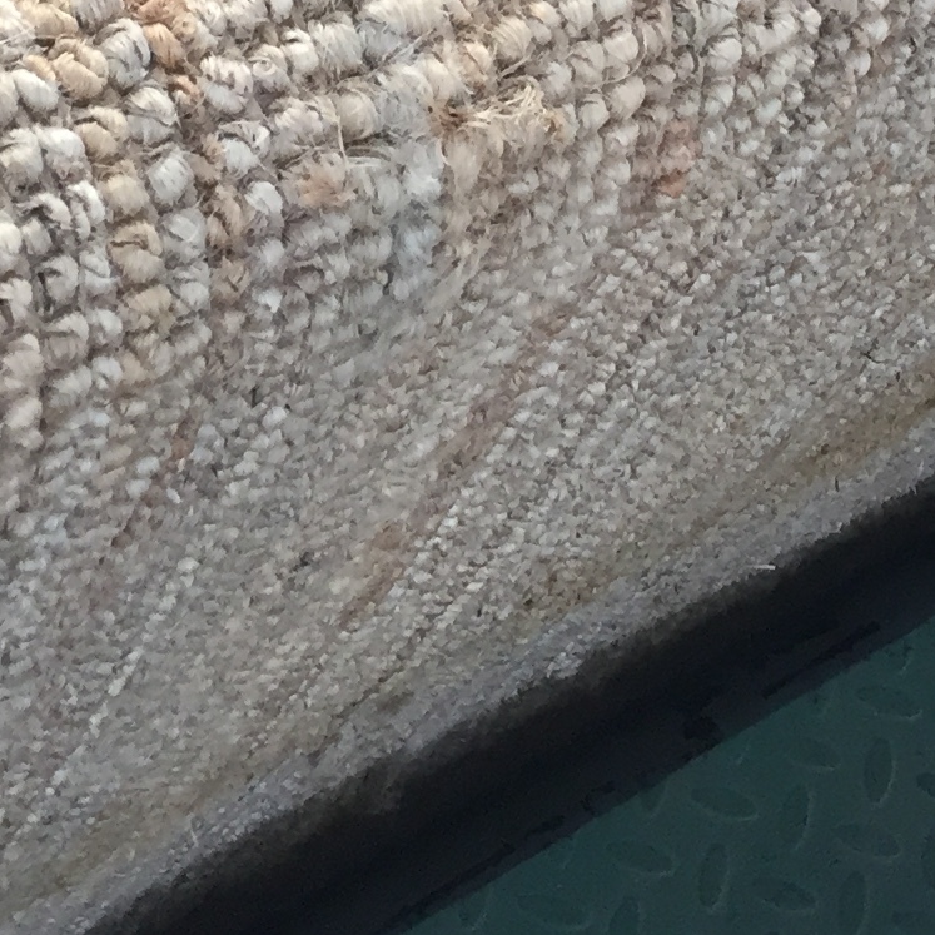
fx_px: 3423
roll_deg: -25.3
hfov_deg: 15.4
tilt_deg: -44.0
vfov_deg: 14.5
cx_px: 851
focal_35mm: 112
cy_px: -483
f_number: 2.2
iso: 40
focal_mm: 4.15
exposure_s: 1/33
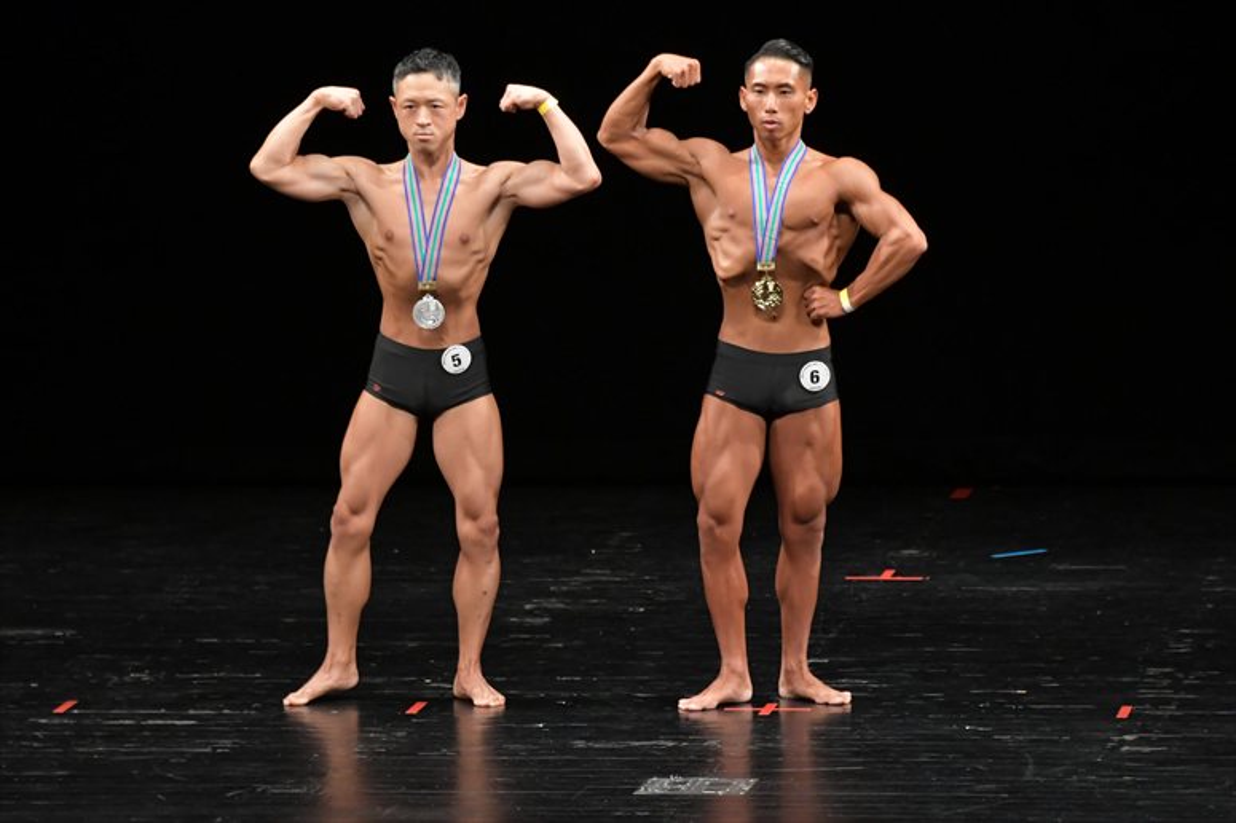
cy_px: 412
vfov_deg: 5.1
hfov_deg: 7.6
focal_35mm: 270
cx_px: 618
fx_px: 9266
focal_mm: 180
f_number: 5.6
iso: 3200
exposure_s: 1/400
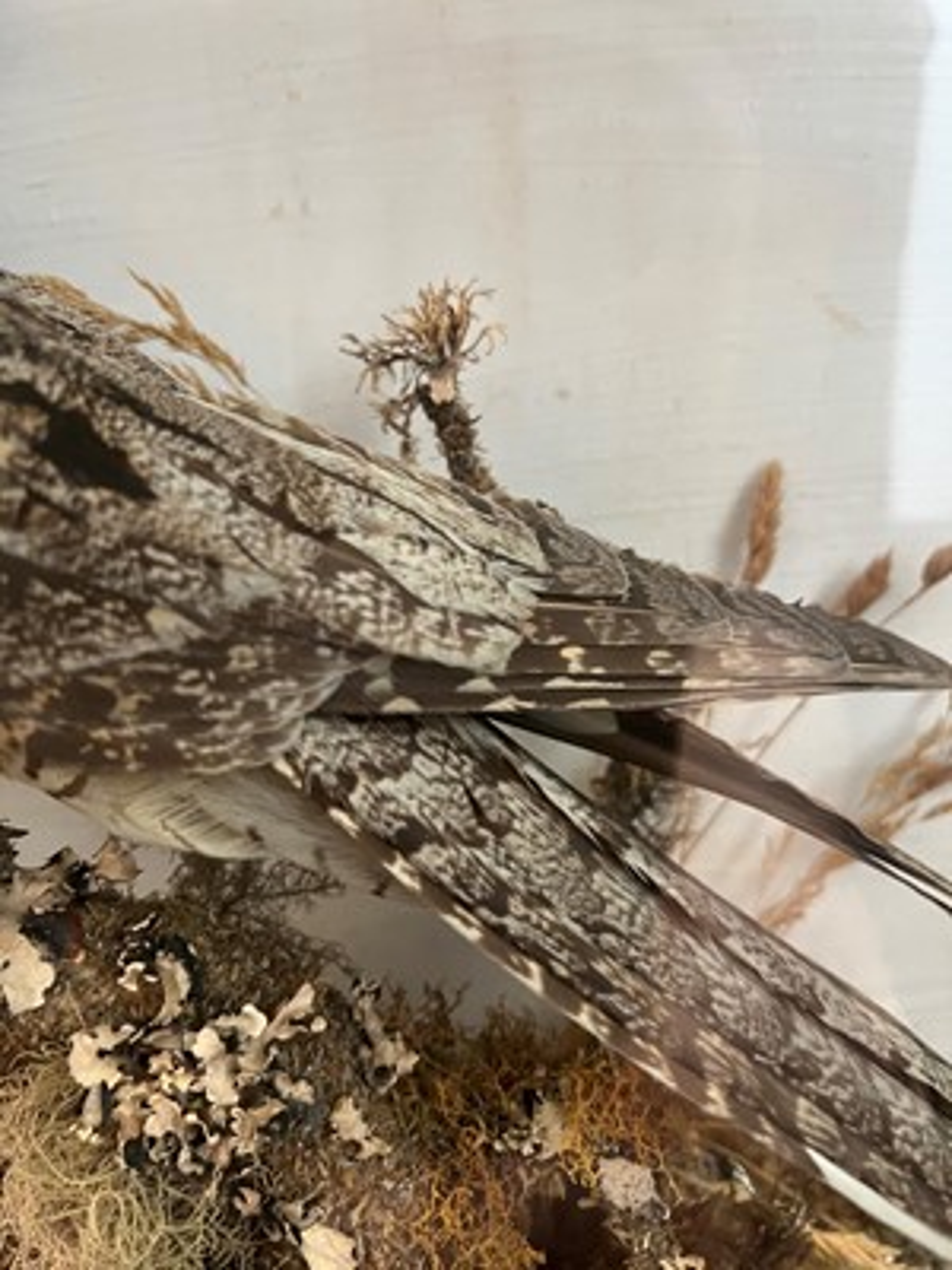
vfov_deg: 67.3
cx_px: 476
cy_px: 635
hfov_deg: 53.1
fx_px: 953
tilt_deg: -13.9
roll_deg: +4.3
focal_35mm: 26
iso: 400
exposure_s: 1/60
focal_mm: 5.1
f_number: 1.6
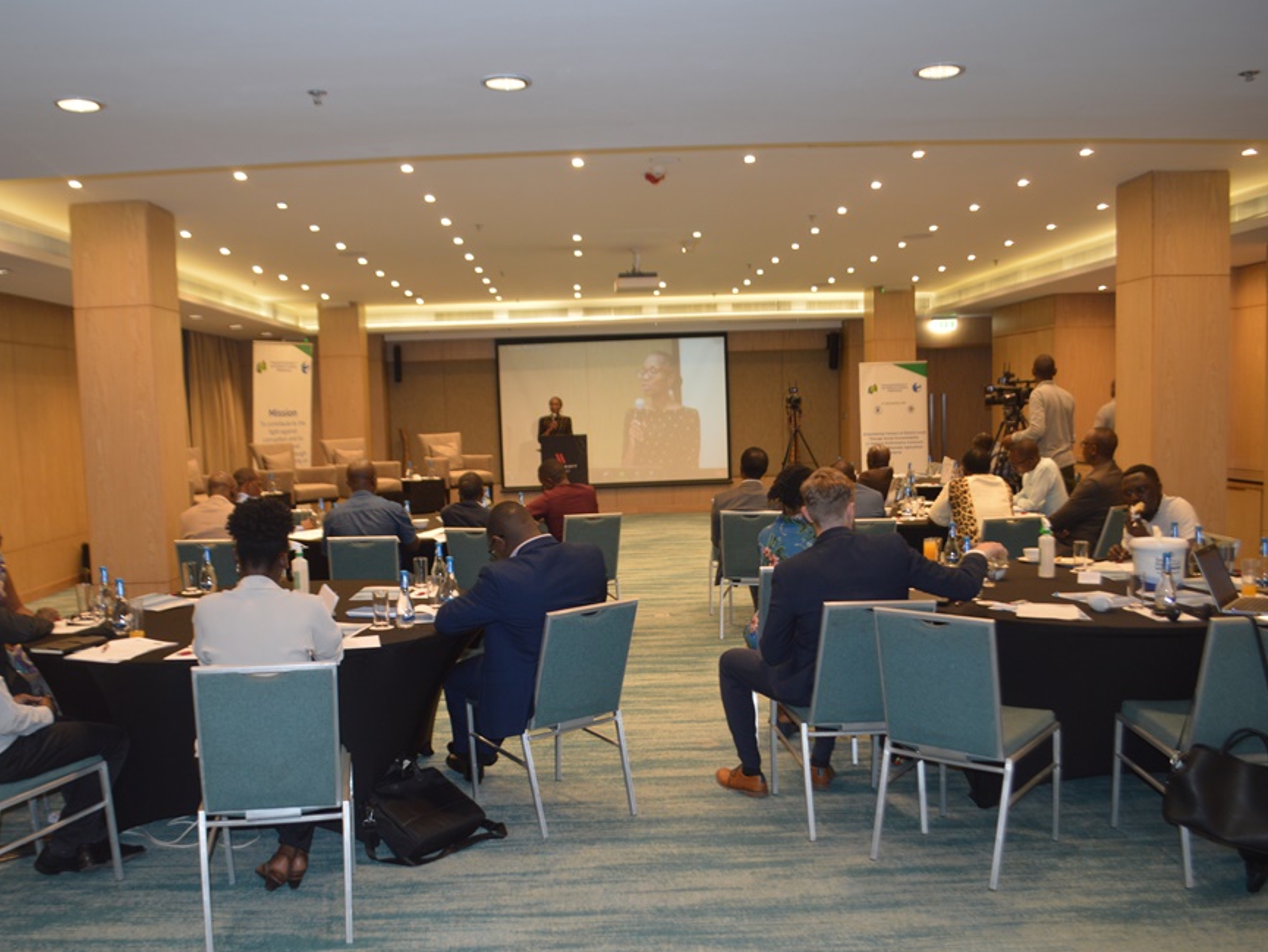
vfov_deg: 46.8
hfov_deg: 59.7
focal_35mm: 30
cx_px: 538
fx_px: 1099
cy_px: 486
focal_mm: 18
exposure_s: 1/25
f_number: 3.5
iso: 400
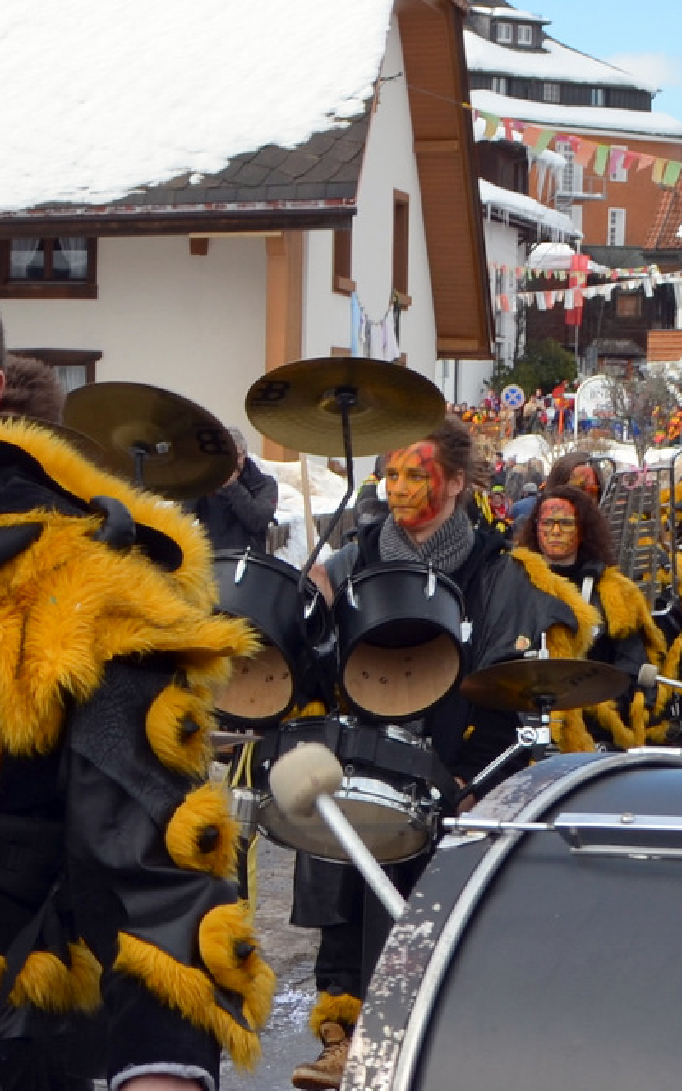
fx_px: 2409
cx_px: 128
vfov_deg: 25.4
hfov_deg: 16.0
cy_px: 714
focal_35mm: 81
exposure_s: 1/200
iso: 100
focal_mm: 22
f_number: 8
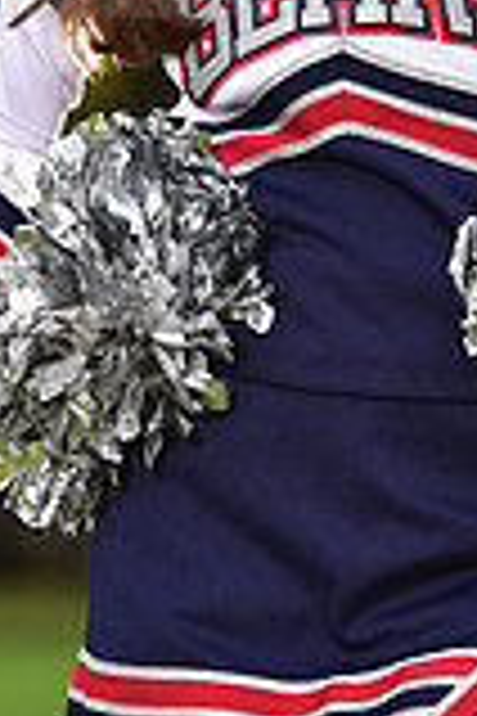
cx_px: 493
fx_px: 10493
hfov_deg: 2.6
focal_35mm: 528
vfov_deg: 3.9
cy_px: -126
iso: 160
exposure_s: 1/250
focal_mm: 145
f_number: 4.5
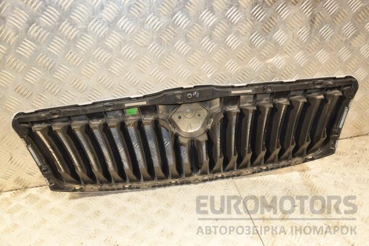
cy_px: 123
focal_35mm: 38
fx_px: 384
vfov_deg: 35.5
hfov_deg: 51.3
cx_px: 184
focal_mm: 25
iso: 800
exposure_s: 1/125
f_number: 5
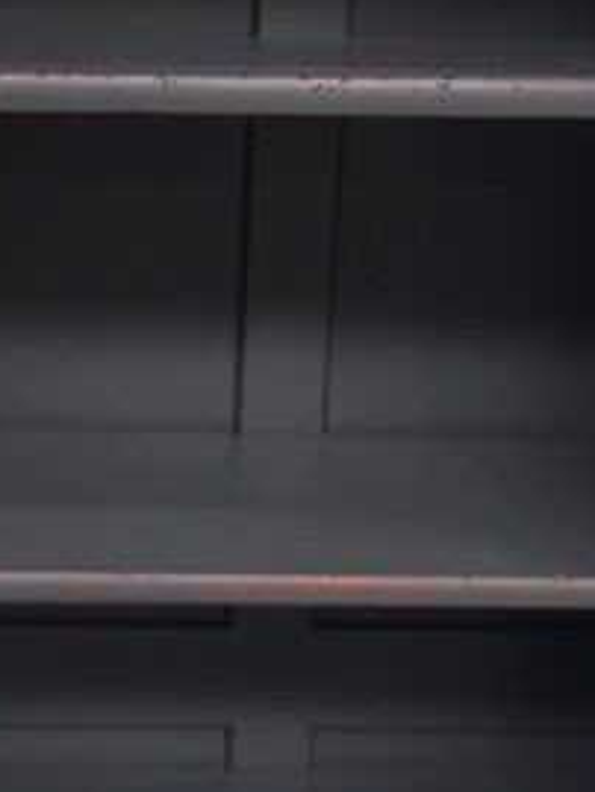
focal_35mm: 69
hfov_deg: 21.2
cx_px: 153
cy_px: 456
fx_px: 1580
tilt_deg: -18.4
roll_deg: -2.2
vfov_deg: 28.1
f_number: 2.2
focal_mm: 4.15
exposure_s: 1/8
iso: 100
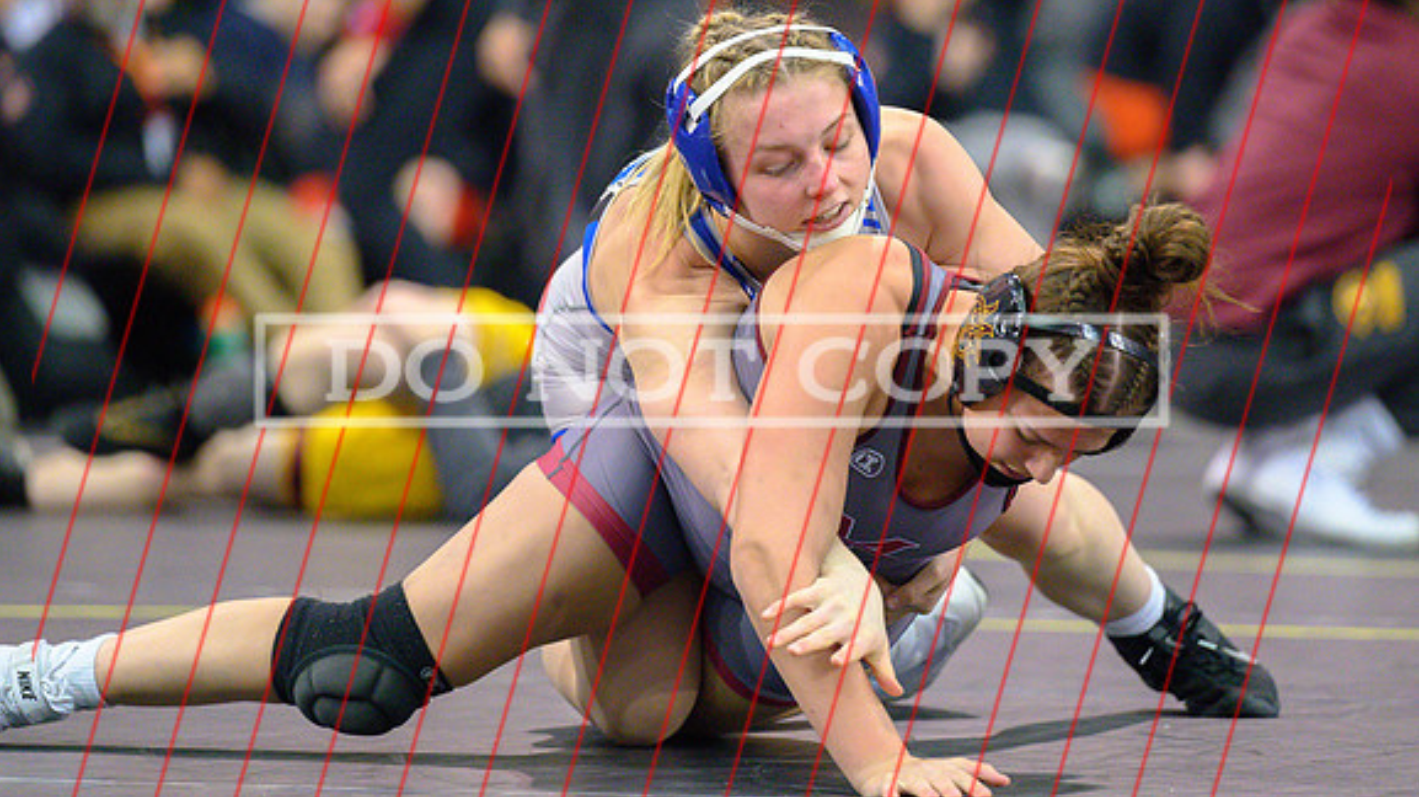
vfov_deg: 4.4
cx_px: 796
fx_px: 10456
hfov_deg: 7.8
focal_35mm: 278
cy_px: 247
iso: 6400
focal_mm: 200
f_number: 2.8
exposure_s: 1/800
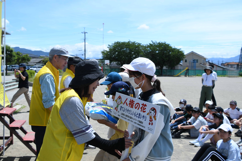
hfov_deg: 49.6
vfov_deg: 34.2
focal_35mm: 39
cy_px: 80
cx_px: 121
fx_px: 262
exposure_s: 1/500
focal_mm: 26
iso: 100
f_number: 7.1
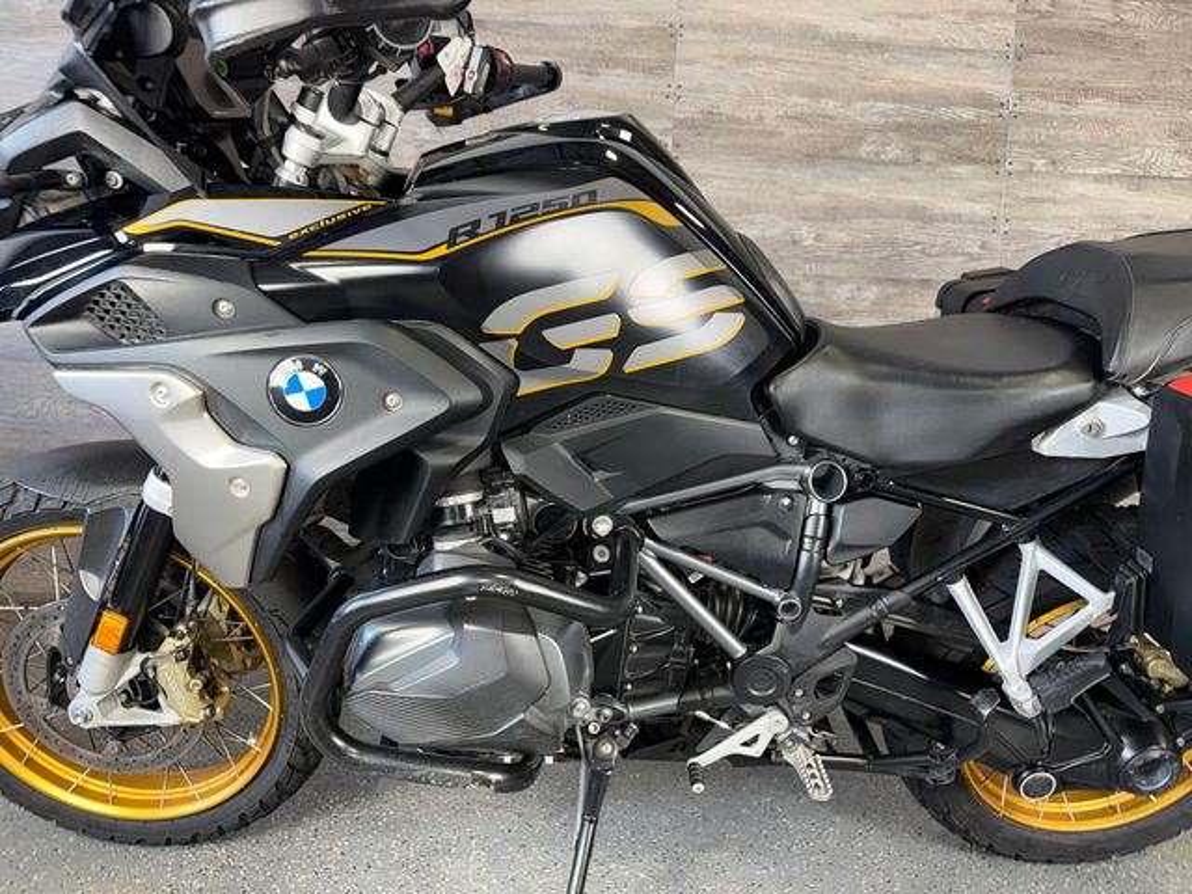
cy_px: 447
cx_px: 596
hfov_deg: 71.6
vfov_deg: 56.8
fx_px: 826
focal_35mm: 24
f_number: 1.78
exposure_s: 1/20
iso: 64
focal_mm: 6.76
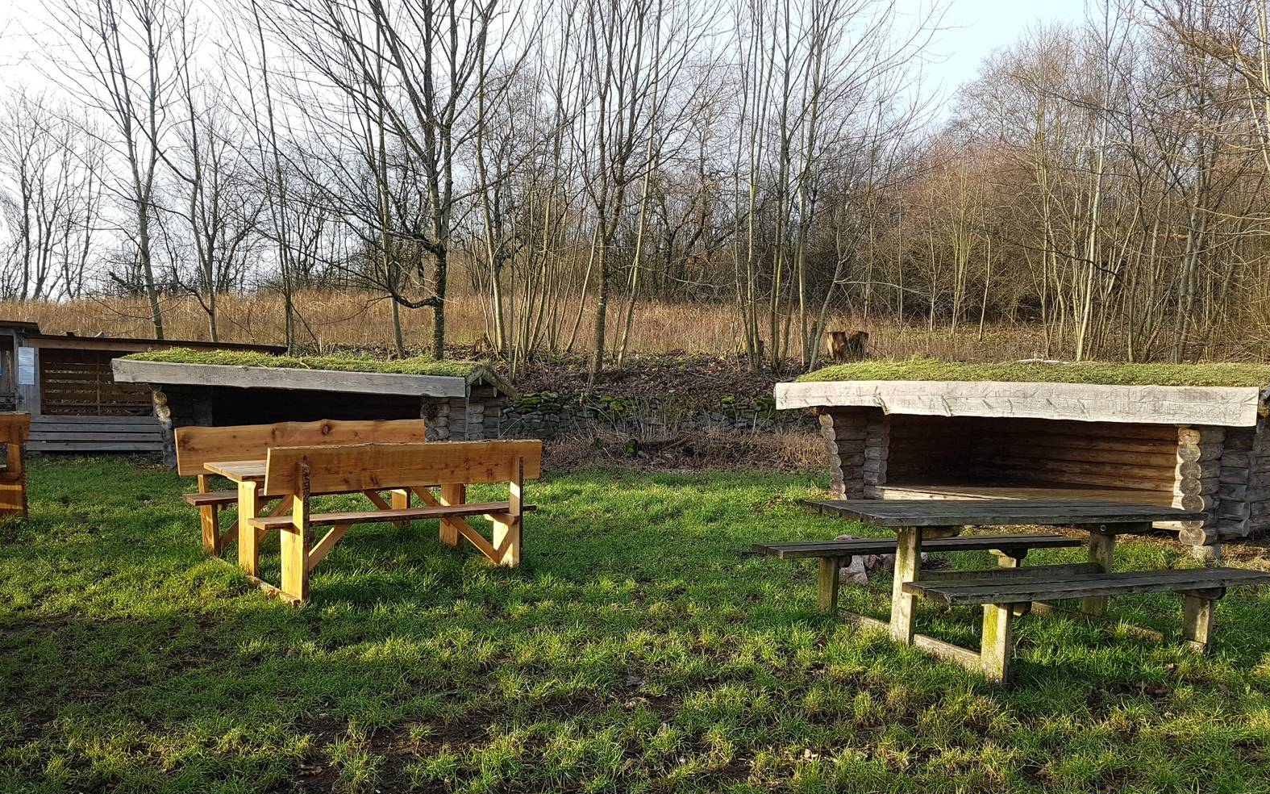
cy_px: 483
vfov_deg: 44.3
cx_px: 631
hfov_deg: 66.5
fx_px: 969
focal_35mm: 28
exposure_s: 1/420
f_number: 1.7
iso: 50
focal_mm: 4.2
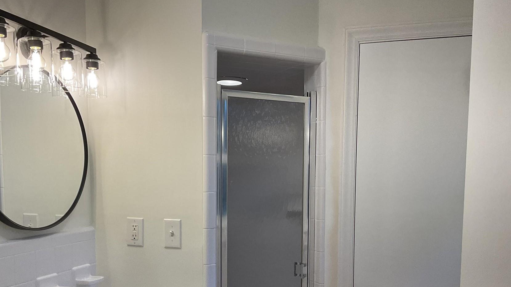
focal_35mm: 39
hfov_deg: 51.6
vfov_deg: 29.8
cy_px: 224
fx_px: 528
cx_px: 246
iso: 32
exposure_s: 1/120
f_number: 1.8
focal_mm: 3
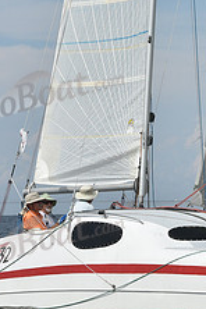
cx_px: 198
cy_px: 152
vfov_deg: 8.8
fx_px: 2017
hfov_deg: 5.8
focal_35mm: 235
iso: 320
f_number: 11
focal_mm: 90
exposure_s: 1/1250
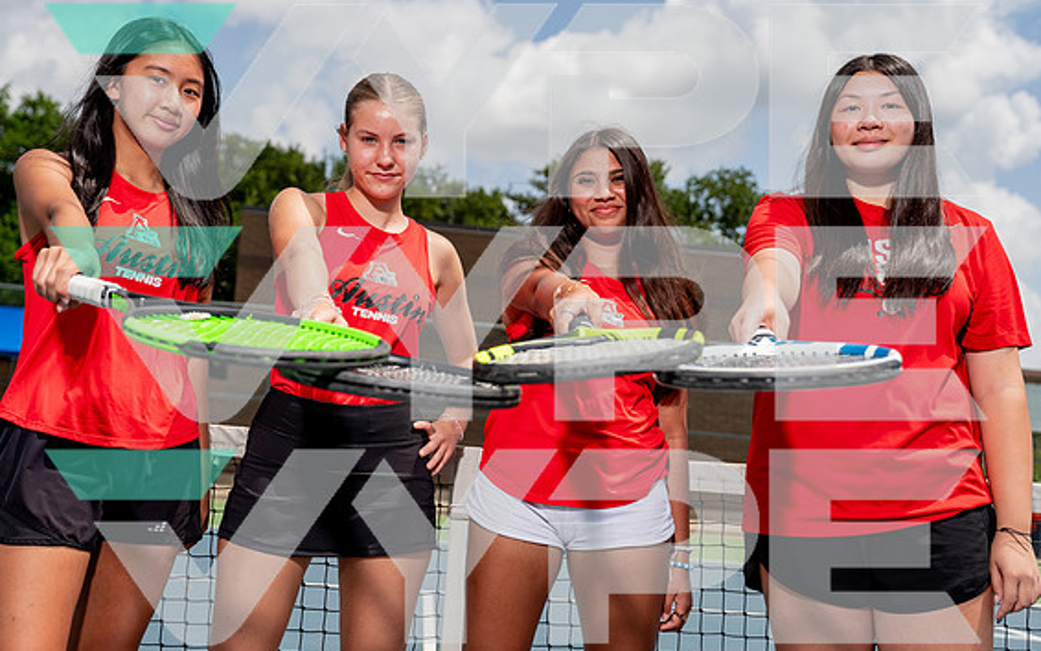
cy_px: 325
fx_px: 1334
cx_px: 519
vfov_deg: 27.4
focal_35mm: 47
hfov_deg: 42.6
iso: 100
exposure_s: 1/1250
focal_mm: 45
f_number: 4
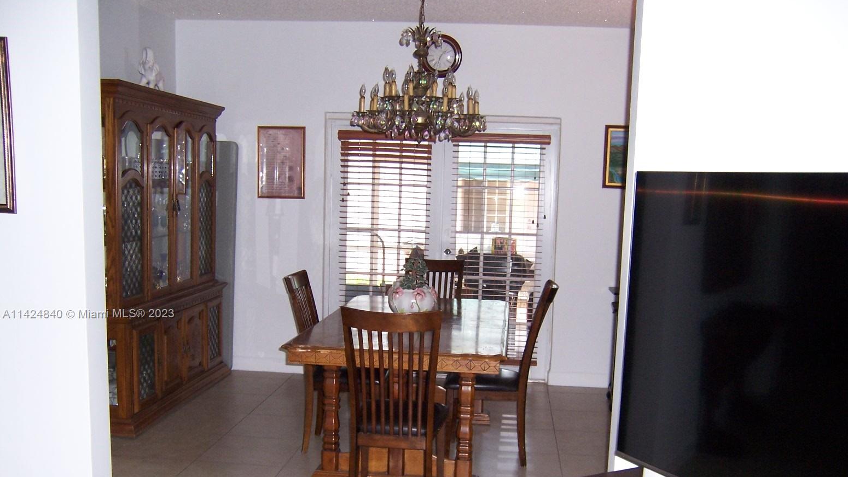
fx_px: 810
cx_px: 424
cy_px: 315
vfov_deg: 32.6
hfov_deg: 55.3
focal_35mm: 36
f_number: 2.8
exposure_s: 1/60
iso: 140
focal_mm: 5.5
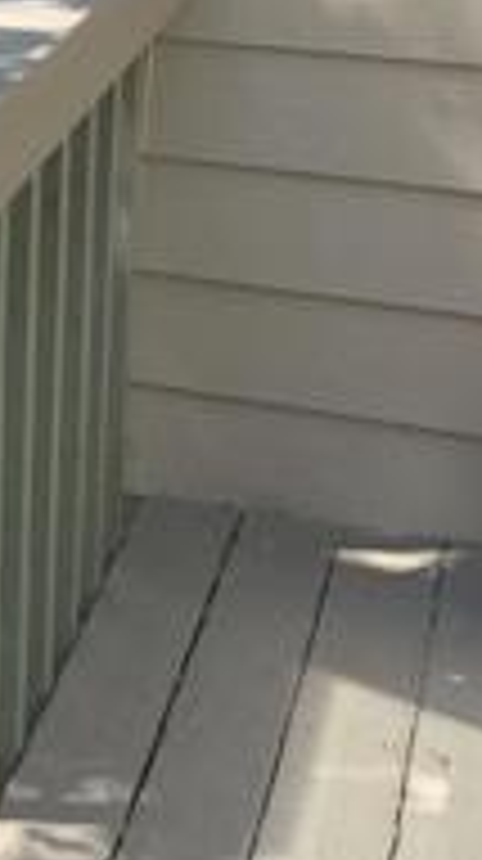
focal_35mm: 95
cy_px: 243
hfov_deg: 11.4
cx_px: -482
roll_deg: +1.2
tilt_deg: -18.0
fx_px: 2165
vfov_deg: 22.3
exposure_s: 1/669
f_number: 1.8
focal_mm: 4.25
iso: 25
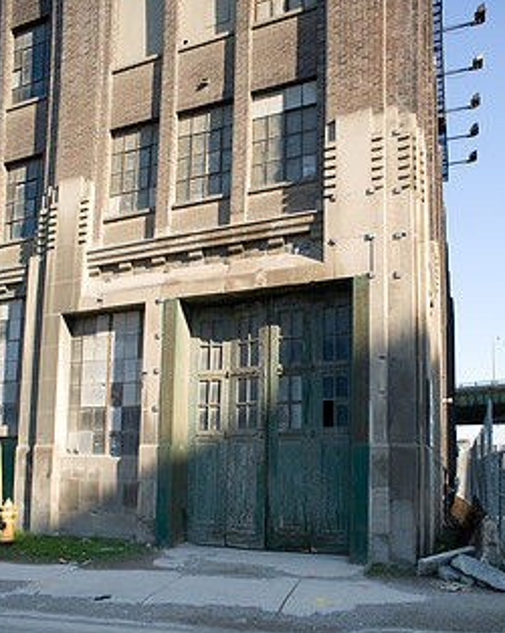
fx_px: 505
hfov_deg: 52.9
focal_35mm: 27
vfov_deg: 62.1
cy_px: 435
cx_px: 296
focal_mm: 20
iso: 200
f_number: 5.6
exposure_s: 1/500
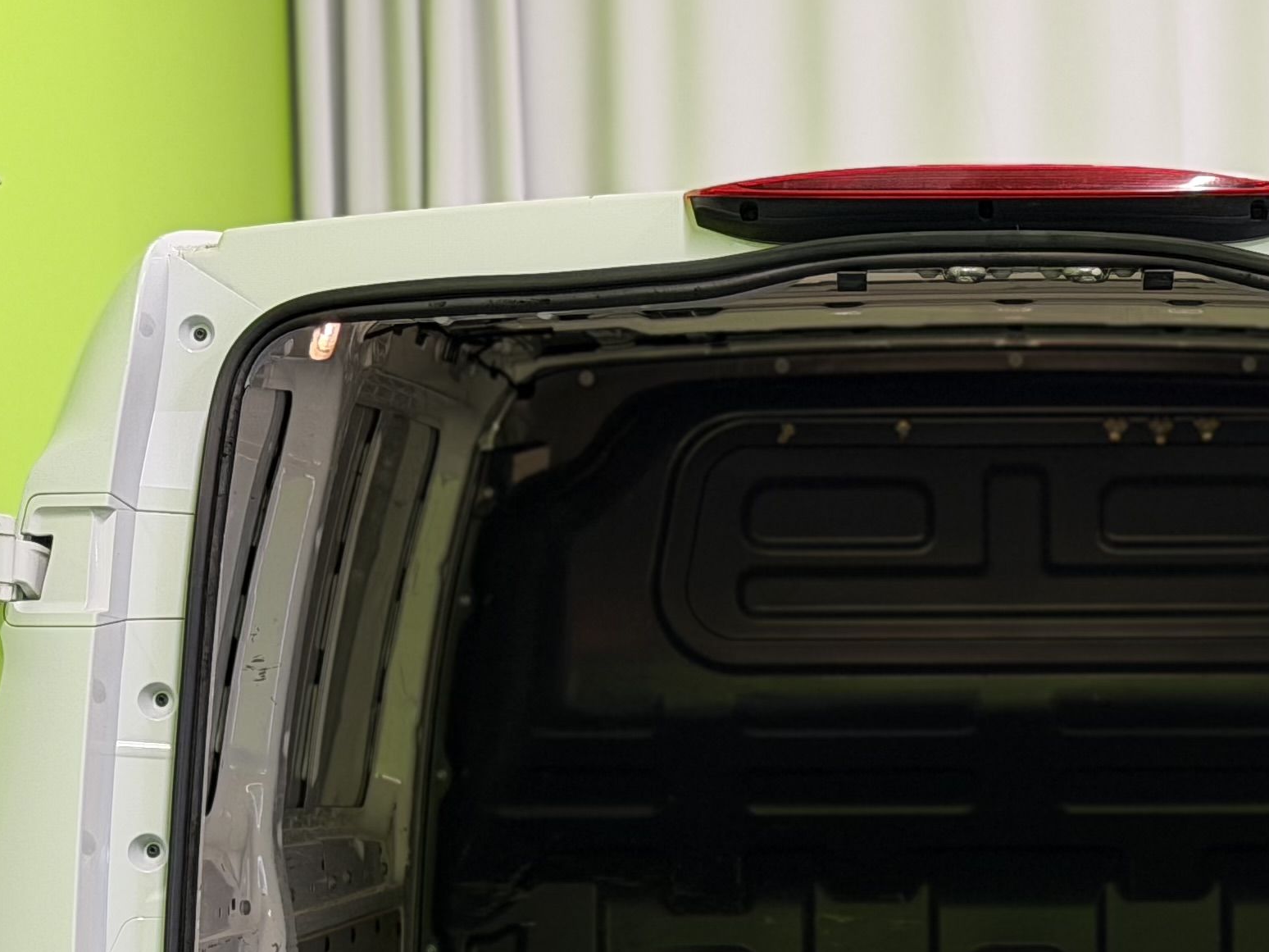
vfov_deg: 11.7
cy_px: 1093
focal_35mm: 125
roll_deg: +0.1
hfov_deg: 15.7
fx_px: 4582
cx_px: 992
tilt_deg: -7.3
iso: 100
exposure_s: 1/60
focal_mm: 6.76
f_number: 1.78
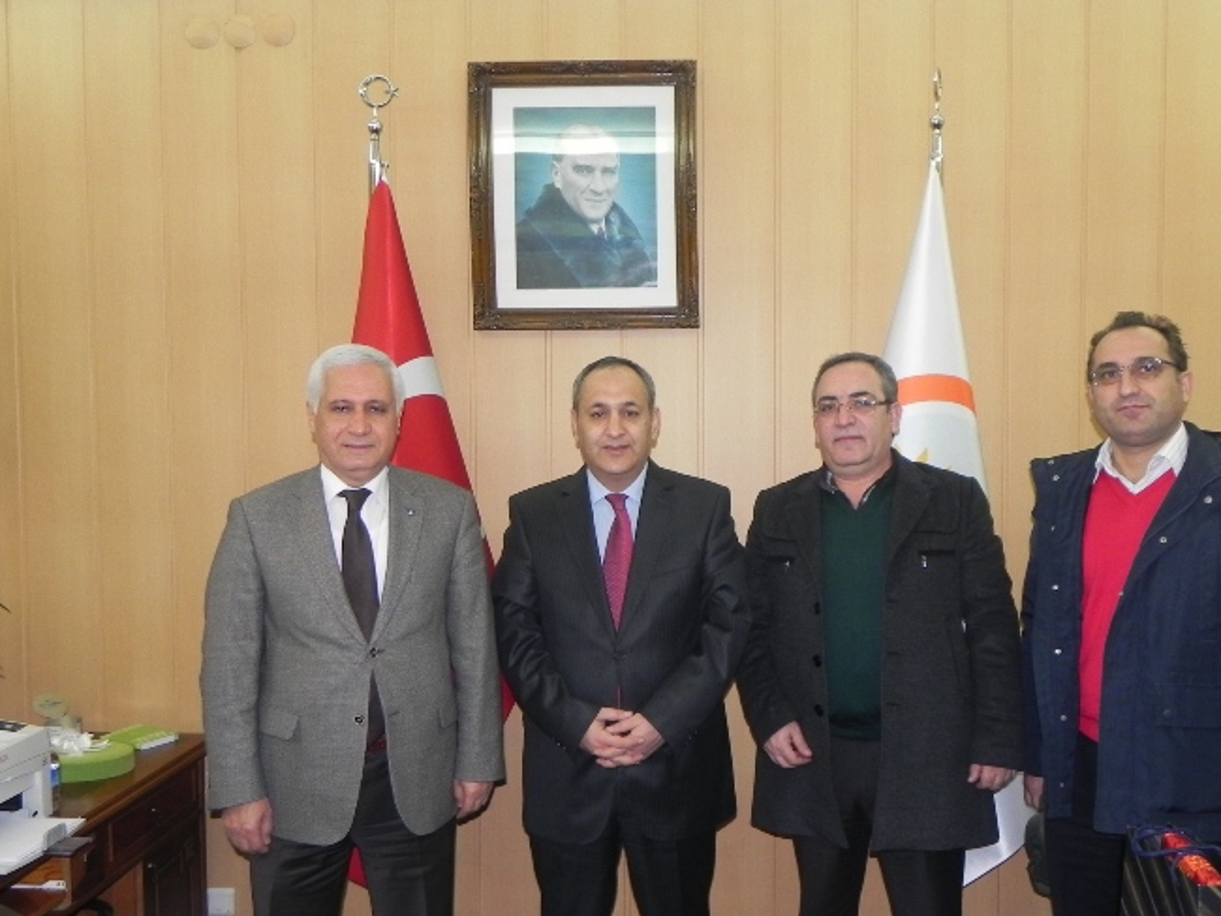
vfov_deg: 44.2
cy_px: 492
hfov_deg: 56.7
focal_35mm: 32
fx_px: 1129
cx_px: 654
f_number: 2.8
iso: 200
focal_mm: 4.6
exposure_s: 1/30
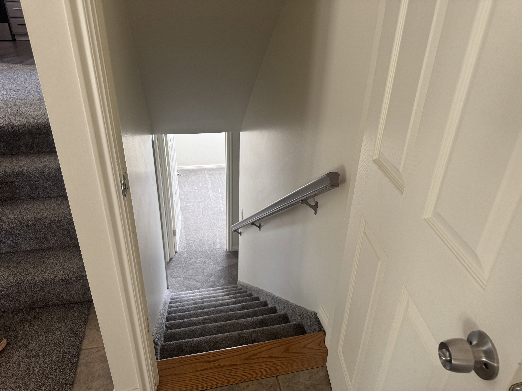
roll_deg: -1.5
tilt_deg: -26.6
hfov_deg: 71.6
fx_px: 362
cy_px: 196
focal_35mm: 24
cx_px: 261
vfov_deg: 56.8
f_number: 1.78
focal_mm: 6.76
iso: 200
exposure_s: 1/89
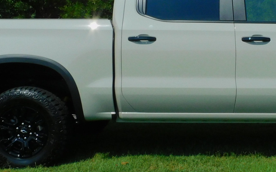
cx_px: 212
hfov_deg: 30.1
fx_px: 504
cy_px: 49
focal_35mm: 67
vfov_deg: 19.3
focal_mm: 4.3
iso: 125
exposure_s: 1/1250
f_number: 6
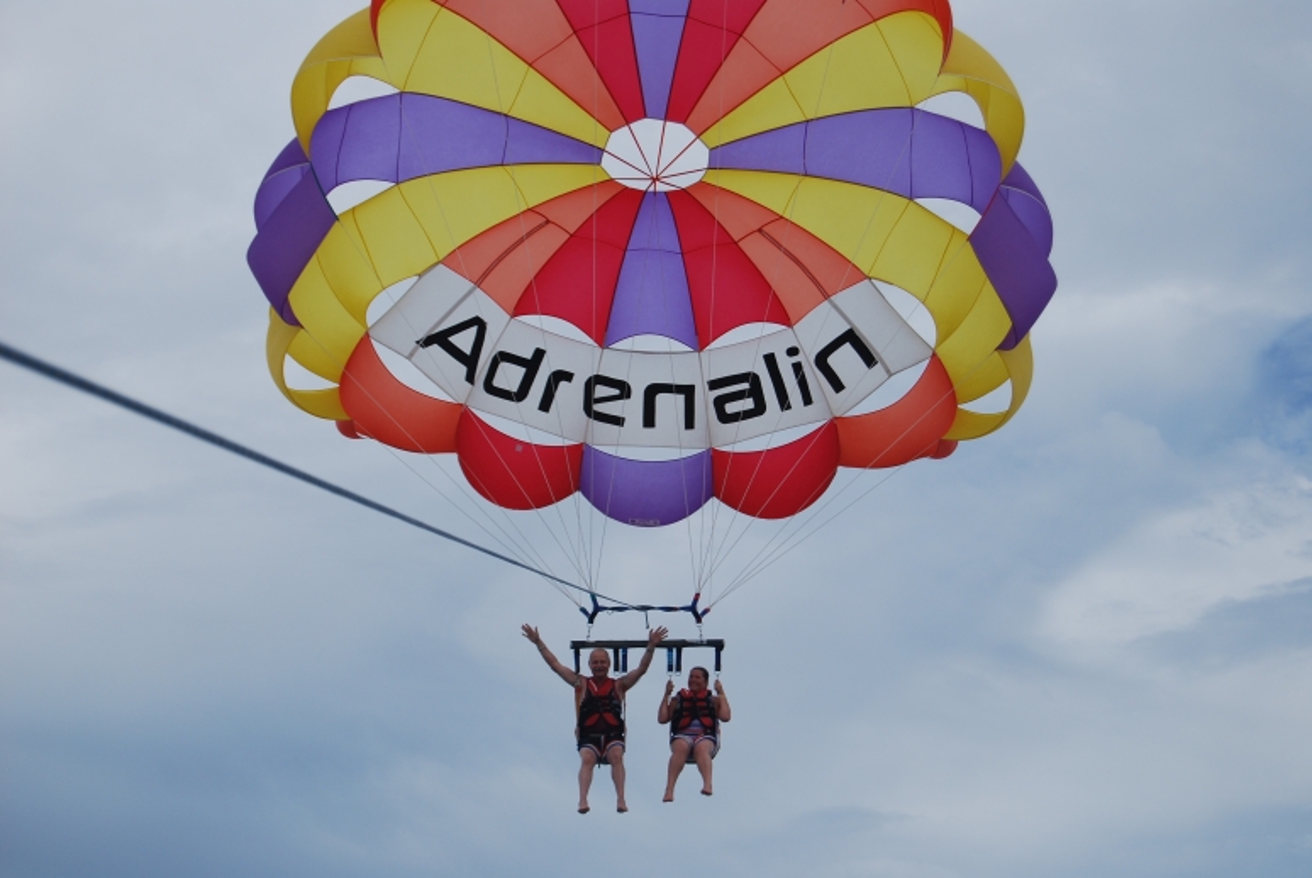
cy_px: 439
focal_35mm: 72
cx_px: 656
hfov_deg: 28.0
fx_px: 2627
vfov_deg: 19.0
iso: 125
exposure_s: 1/1000
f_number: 5.6
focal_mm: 48
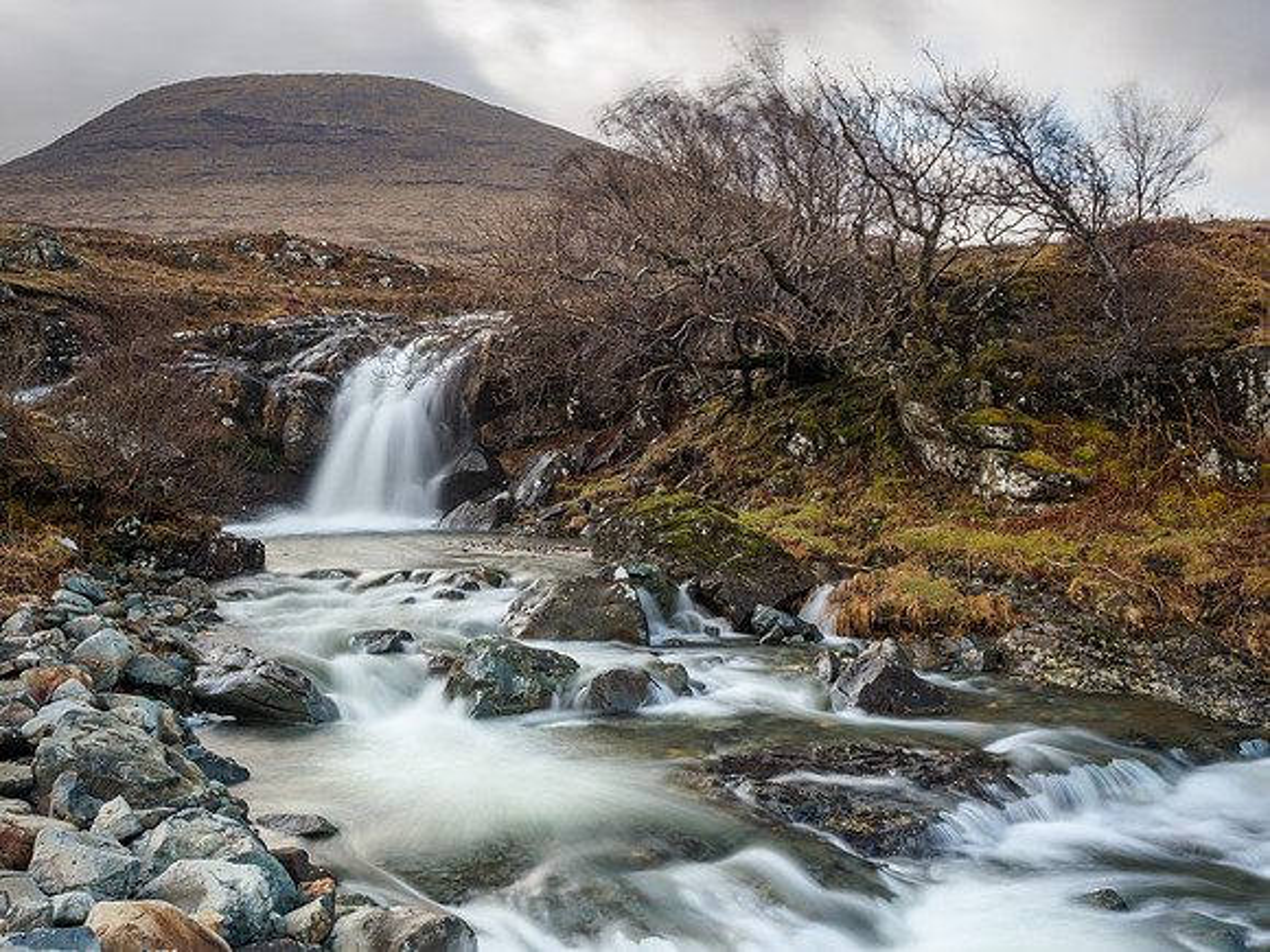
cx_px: 635
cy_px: 476
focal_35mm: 38
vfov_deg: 37.7
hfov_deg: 49.0
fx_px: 1394
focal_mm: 19
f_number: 7.1
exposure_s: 4
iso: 200
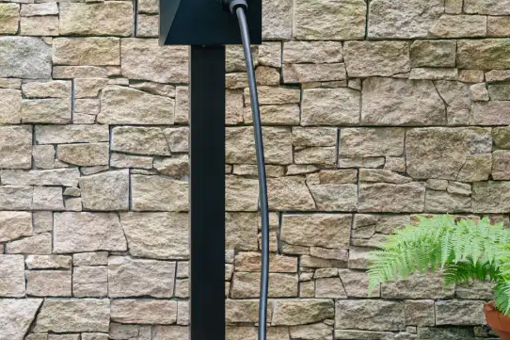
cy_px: 108
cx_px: 213
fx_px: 2195
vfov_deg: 8.8
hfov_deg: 13.2
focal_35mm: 155
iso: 160
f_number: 3.5
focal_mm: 70
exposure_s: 1/125
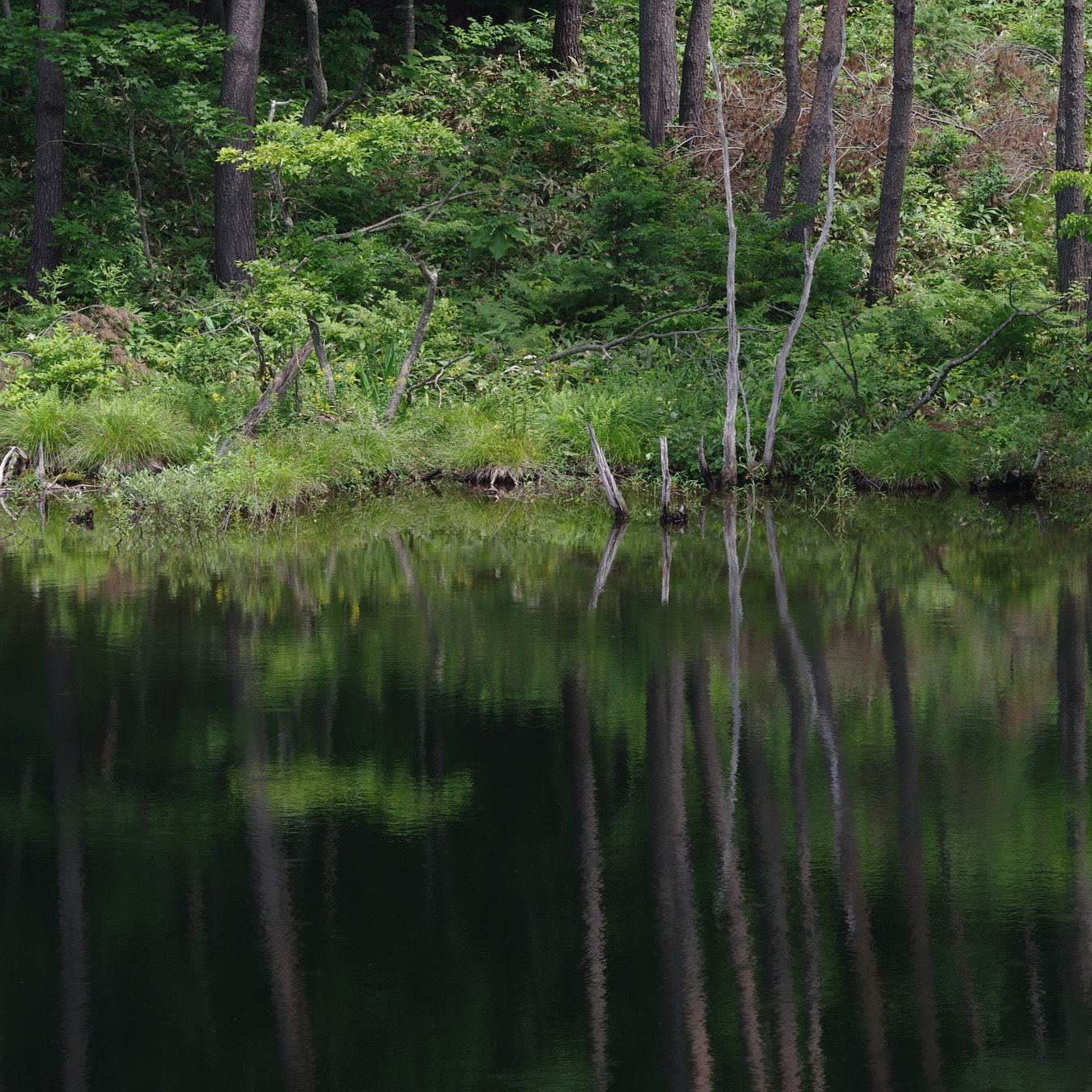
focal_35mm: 179
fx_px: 6376
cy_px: 546
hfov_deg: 9.8
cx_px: 593
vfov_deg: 9.8
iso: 100
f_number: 5.6
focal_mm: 93
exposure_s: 1/200
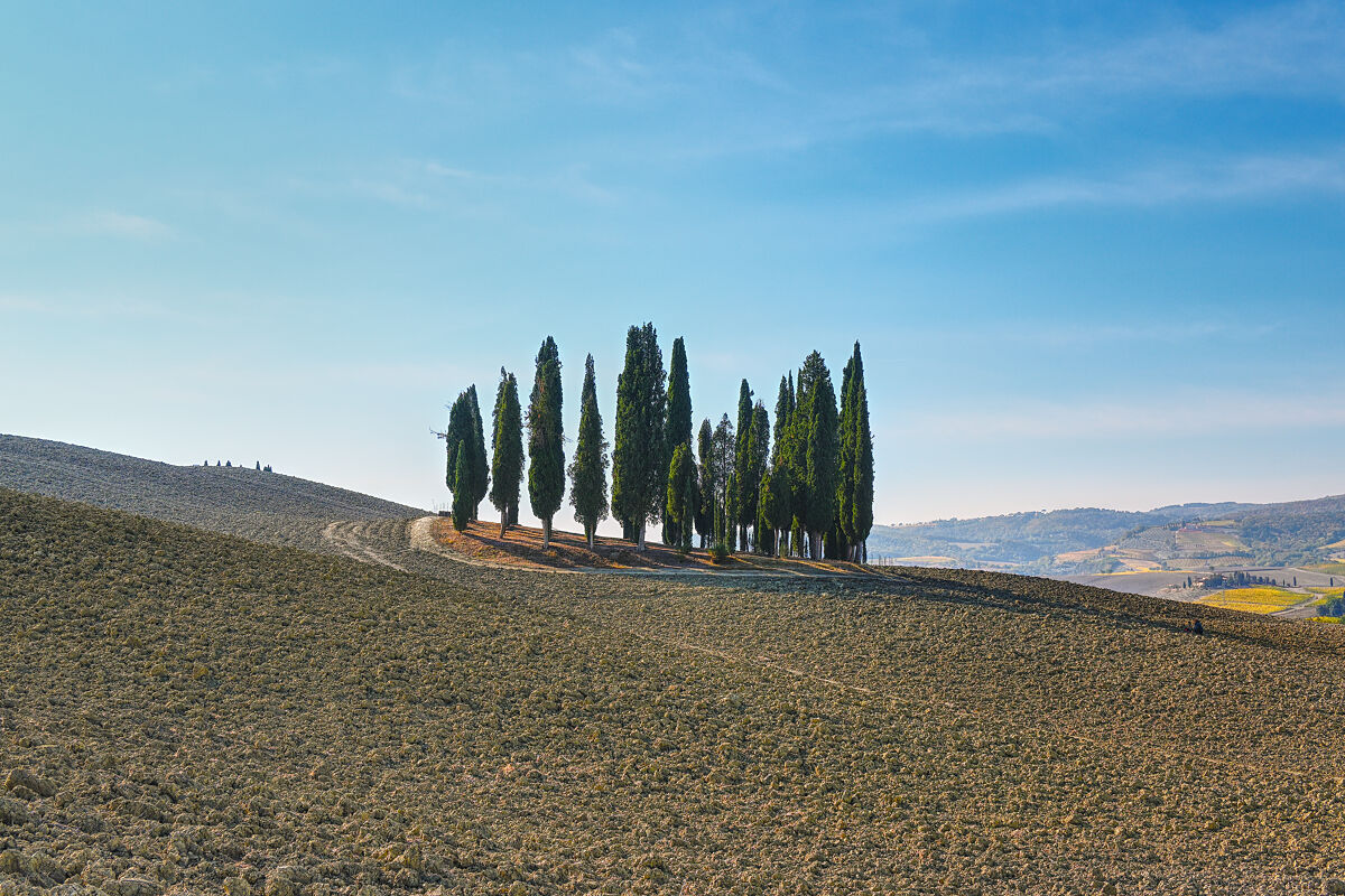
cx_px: 672
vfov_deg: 29.9
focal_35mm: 45
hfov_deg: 43.6
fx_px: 1681
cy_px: 448
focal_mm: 30
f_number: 7.1
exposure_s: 1/500
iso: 100
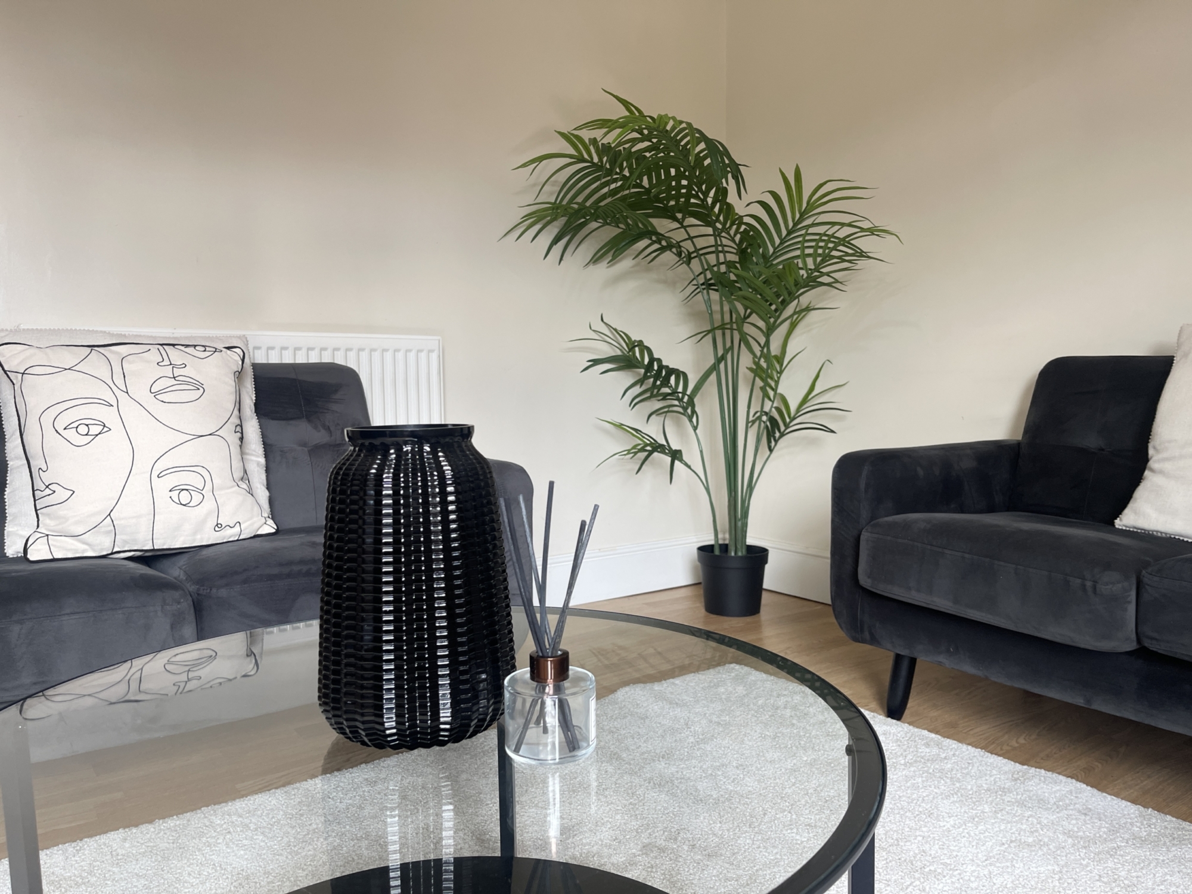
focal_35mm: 25
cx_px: 596
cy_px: 447
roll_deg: +0.5
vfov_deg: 54.9
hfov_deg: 69.4
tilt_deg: -6.1
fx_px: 861
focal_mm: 5.1
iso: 100
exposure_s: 1/100
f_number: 1.6
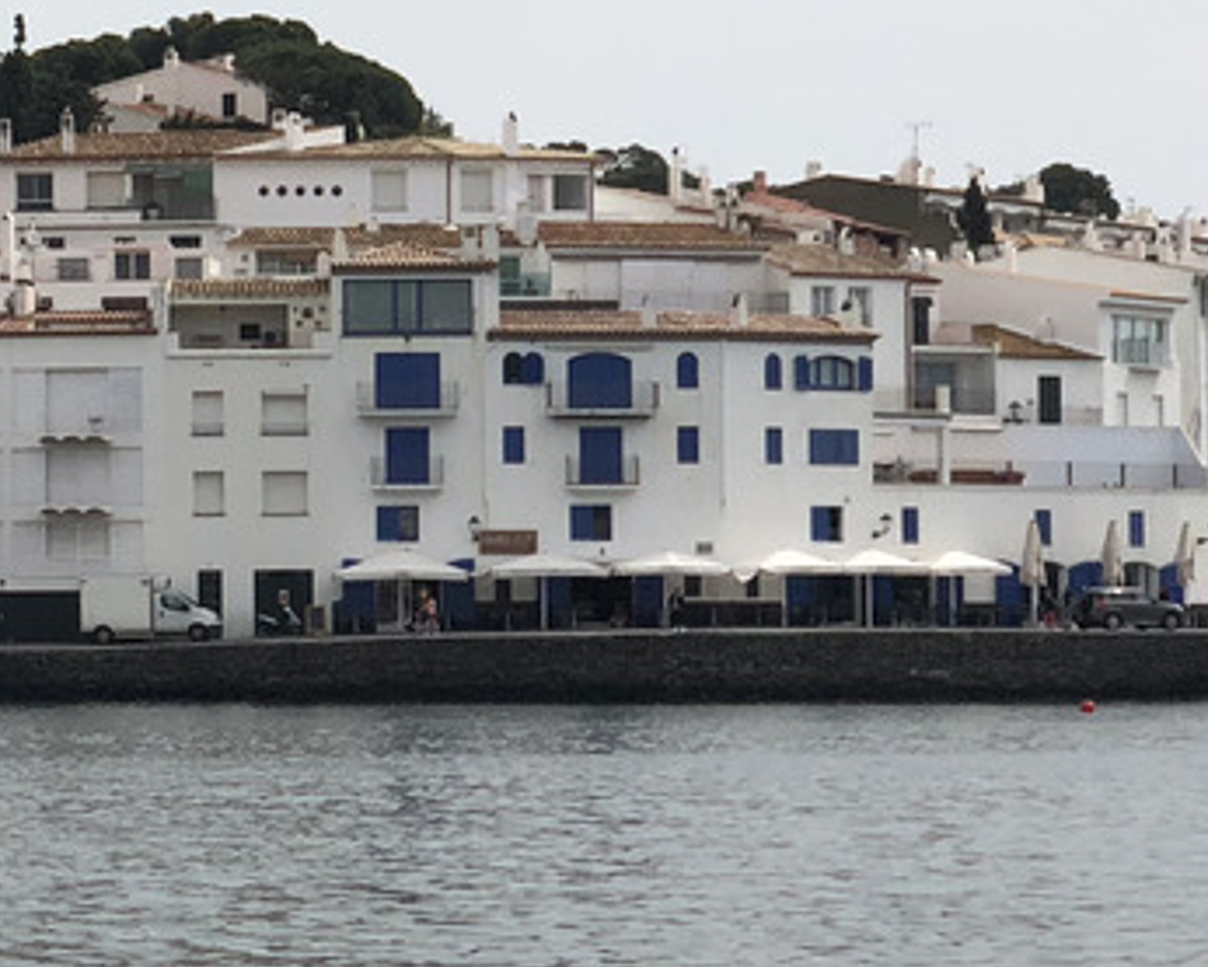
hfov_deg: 10.7
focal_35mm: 176
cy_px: 457
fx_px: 6294
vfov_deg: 8.8
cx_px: -482
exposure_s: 1/1919
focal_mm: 6
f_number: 2.4
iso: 16
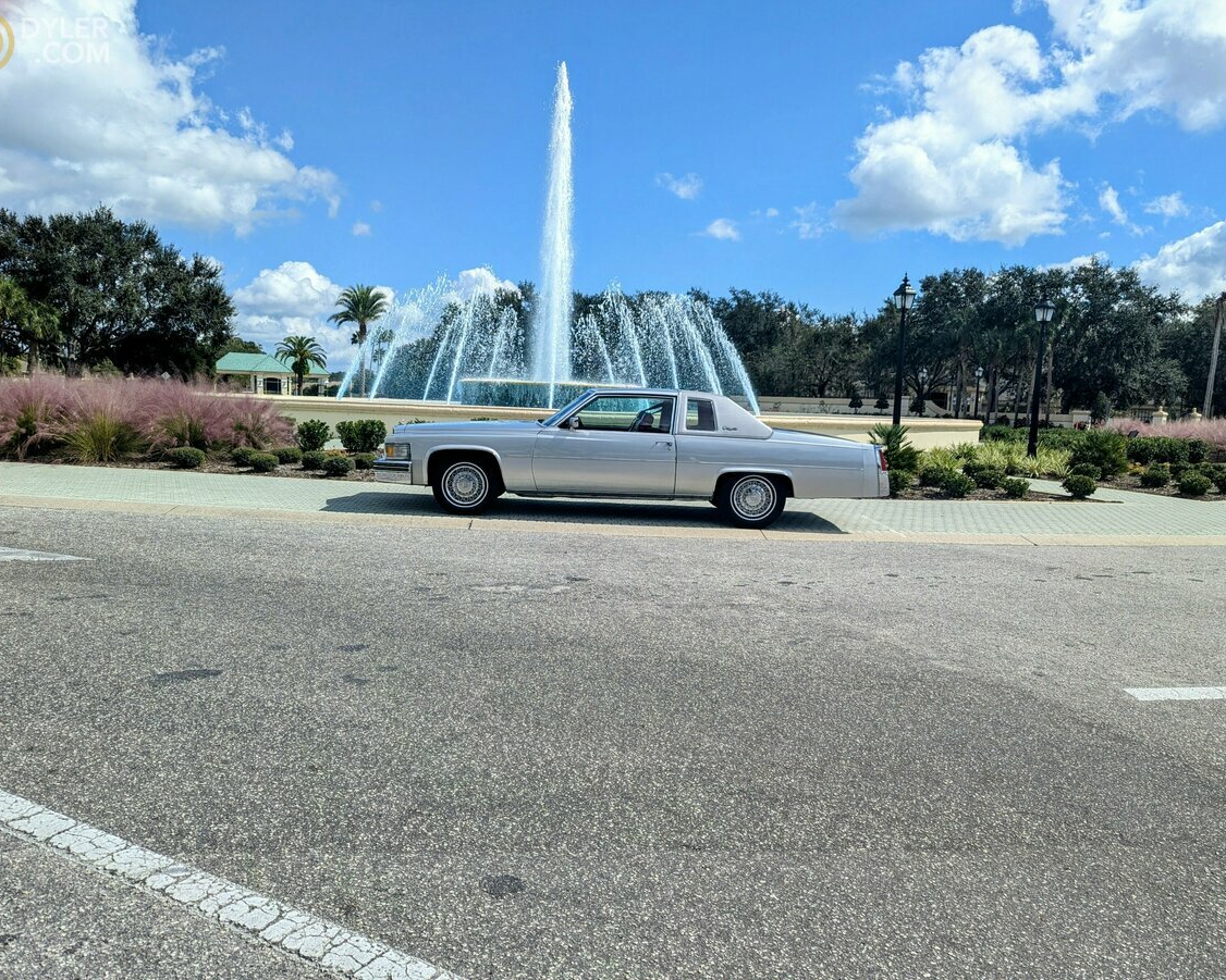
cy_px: 491
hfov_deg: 68.1
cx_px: 588
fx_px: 907
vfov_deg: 56.8
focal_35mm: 25
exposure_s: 1/3145
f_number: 1.85
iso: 50
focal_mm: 6.81
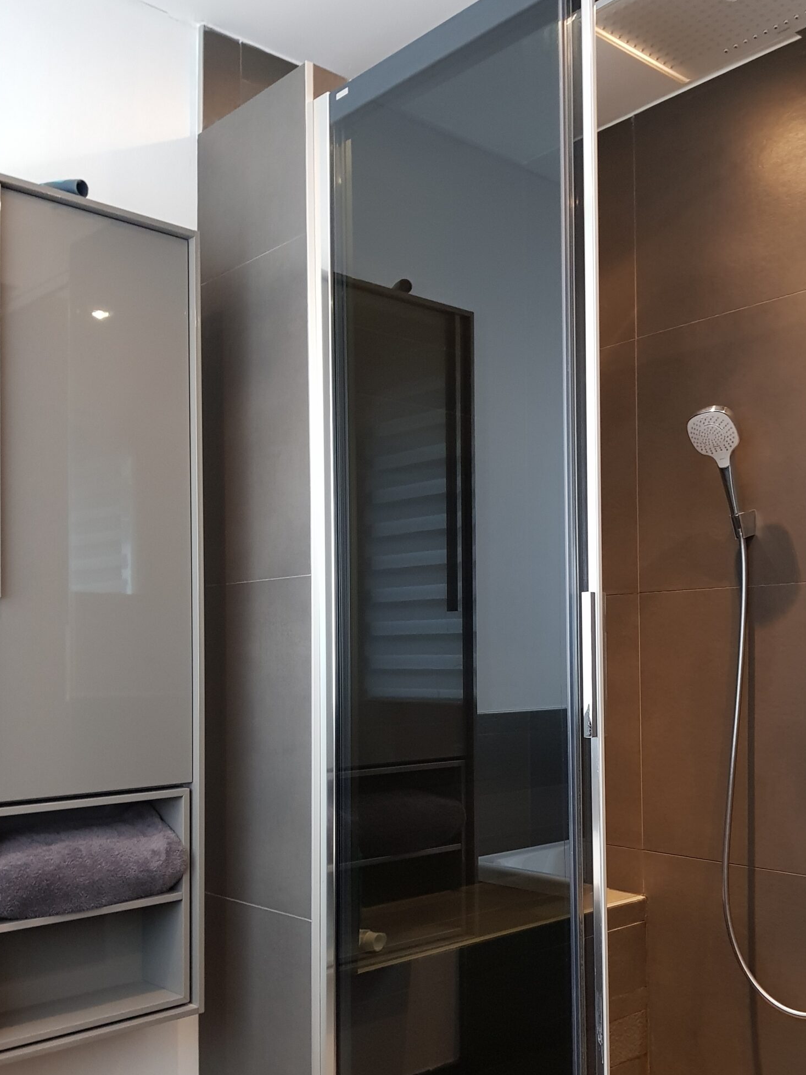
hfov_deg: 41.4
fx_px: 1056
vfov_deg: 53.7
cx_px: 523
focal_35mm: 34
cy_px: 630
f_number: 1.7
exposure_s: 1/24
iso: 200
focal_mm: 4.2
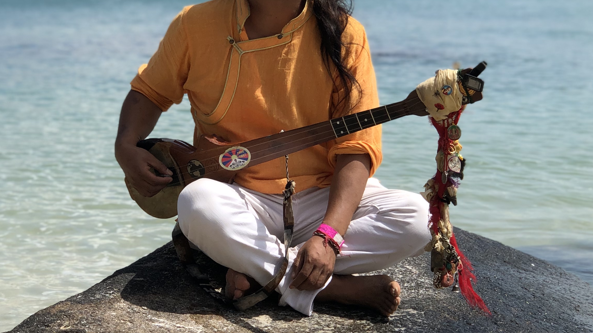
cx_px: 262
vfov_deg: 12.1
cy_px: 193
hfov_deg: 21.3
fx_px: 1572
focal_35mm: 100
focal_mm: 6
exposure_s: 1/1171
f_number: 2.4
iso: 16
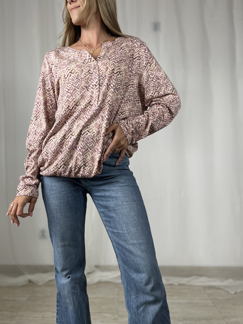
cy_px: 163
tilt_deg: -0.1
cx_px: 109
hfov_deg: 48.1
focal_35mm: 29
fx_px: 271
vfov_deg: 61.7
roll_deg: +0.7
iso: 40
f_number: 1.6
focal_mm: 5.1
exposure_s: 1/122
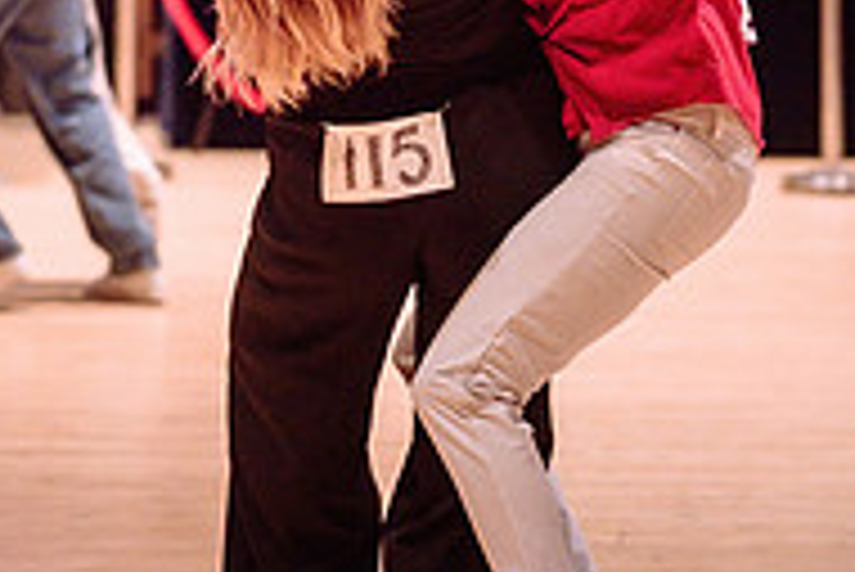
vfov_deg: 6.4
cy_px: 206
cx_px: 338
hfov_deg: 9.6
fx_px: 5086
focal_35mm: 214
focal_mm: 50
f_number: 1.2
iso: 1600
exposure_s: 1/250
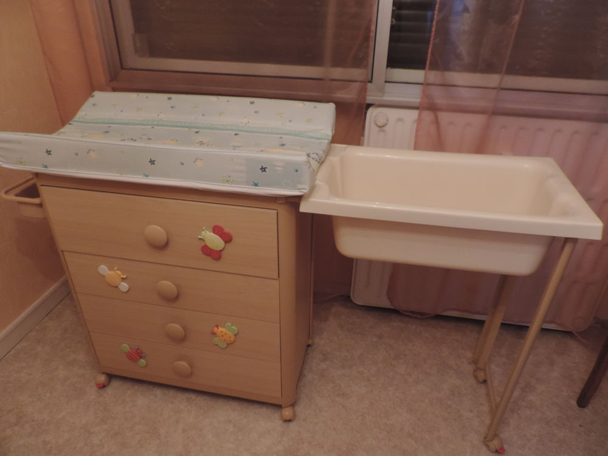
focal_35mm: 24
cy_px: 228
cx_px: 304
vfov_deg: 56.8
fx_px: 422
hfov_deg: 71.6
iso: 400
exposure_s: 1/15
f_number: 3
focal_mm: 4.3
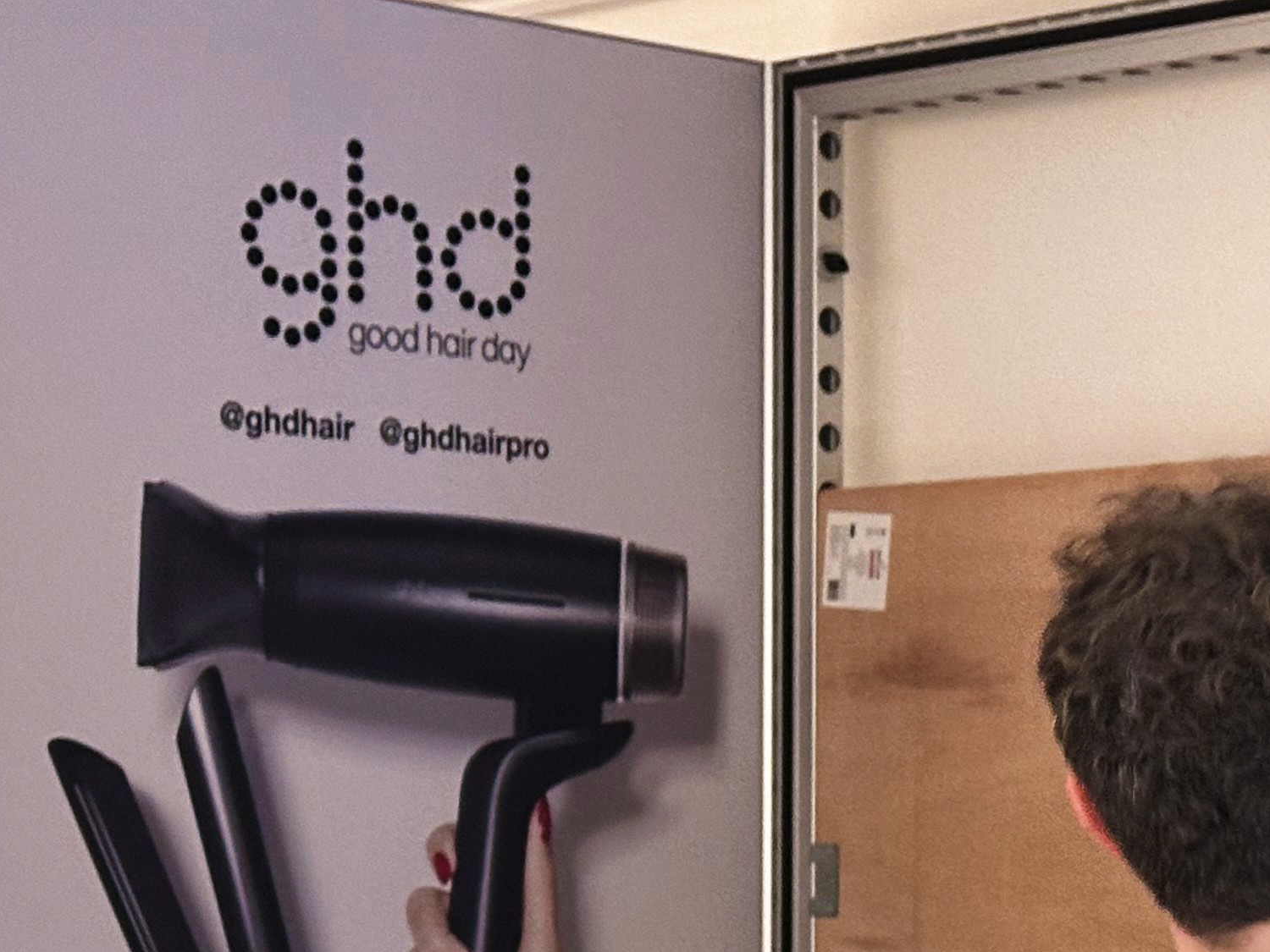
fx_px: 4733
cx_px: 1266
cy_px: 900
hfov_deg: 15.0
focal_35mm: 129
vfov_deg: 11.4
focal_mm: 6.86
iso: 500
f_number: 1.78
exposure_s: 1/38
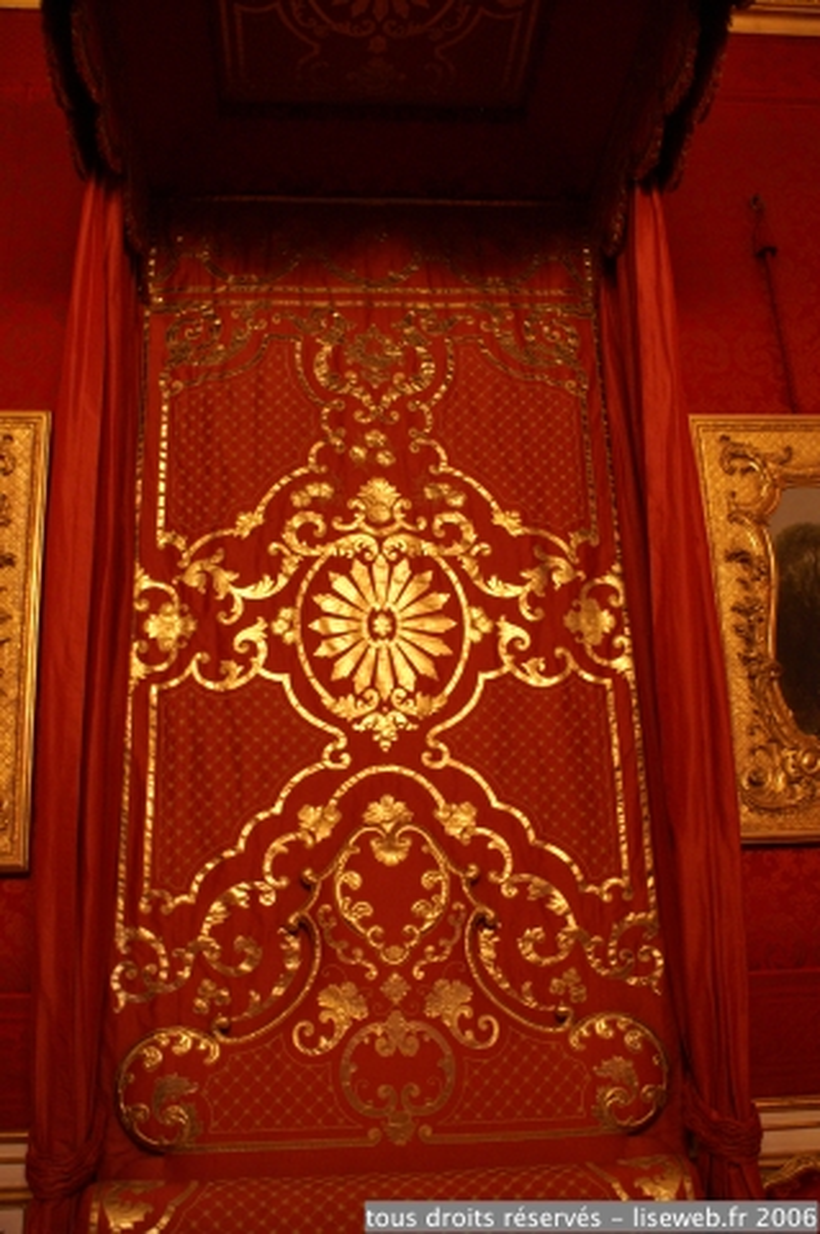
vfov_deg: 57.3
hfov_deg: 39.9
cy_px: 617
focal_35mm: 33
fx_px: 1130
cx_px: 410
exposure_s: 1/6
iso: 800
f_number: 4
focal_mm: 22
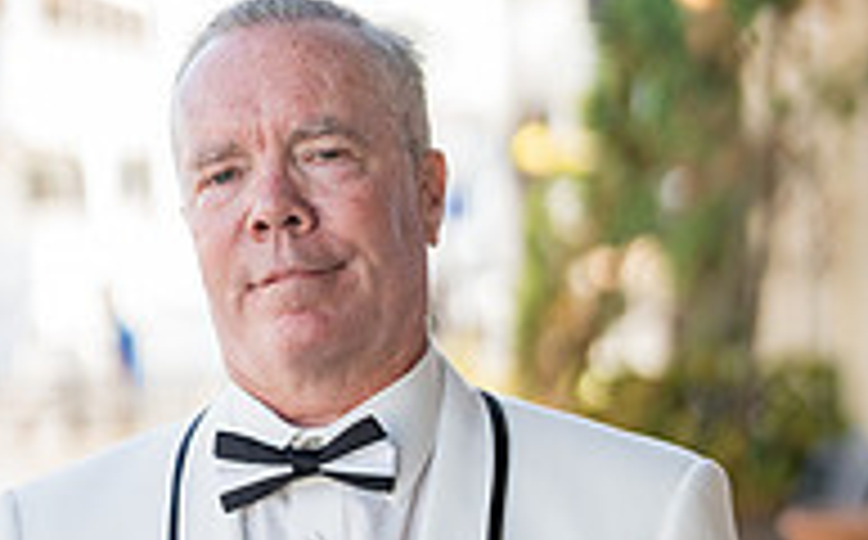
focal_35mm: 119
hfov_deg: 17.5
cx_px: 292
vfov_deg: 10.7
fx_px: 2811
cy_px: 716
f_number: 1.6
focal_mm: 50
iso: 800
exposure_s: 1/6400
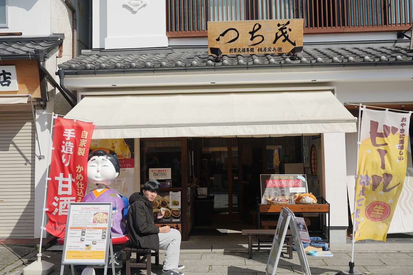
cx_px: 206
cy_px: 138
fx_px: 424
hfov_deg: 51.9
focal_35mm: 37
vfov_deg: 35.9
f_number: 6.3
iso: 100
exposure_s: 1/400
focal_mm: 37
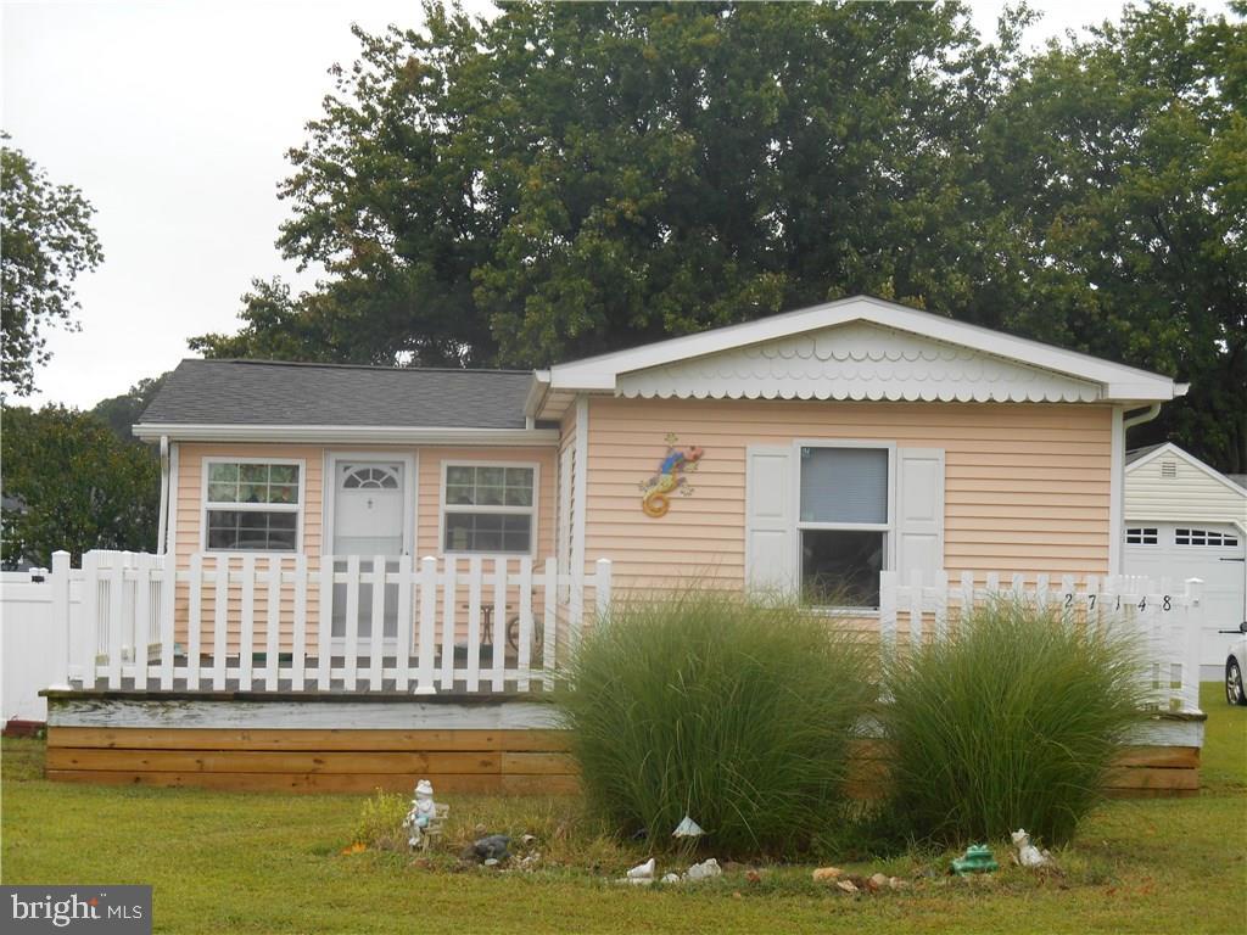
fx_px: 2522
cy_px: 468
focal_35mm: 70
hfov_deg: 27.8
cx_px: 624
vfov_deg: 21.0
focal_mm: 12.5
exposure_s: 1/100
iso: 80
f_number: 4.5
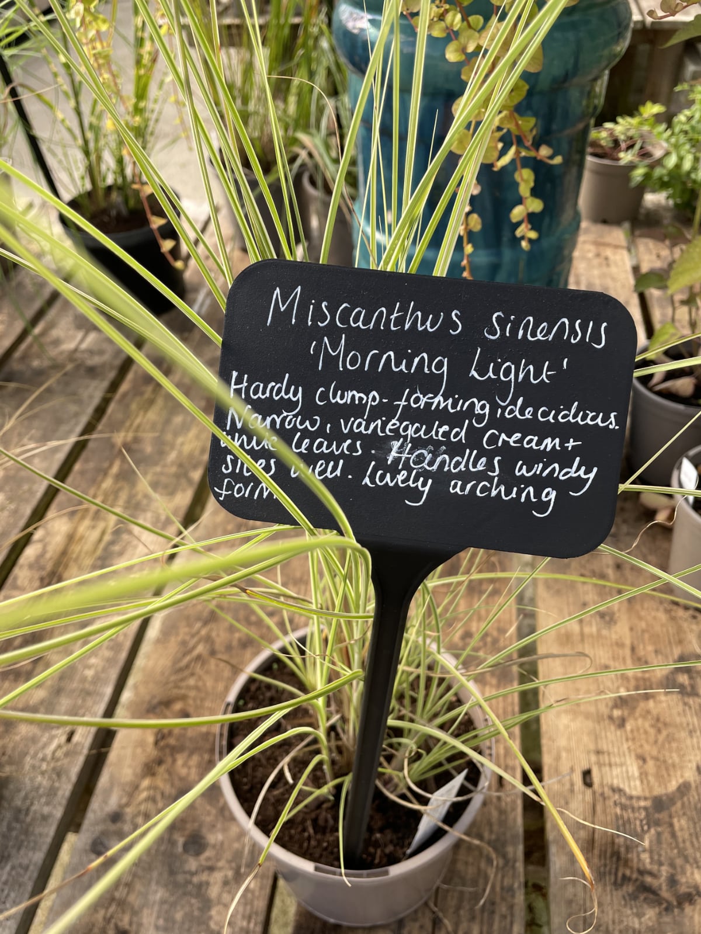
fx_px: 702
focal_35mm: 26
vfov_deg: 67.3
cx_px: 350
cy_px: 467
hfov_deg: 53.1
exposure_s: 1/979
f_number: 1.6
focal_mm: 4.2
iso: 32
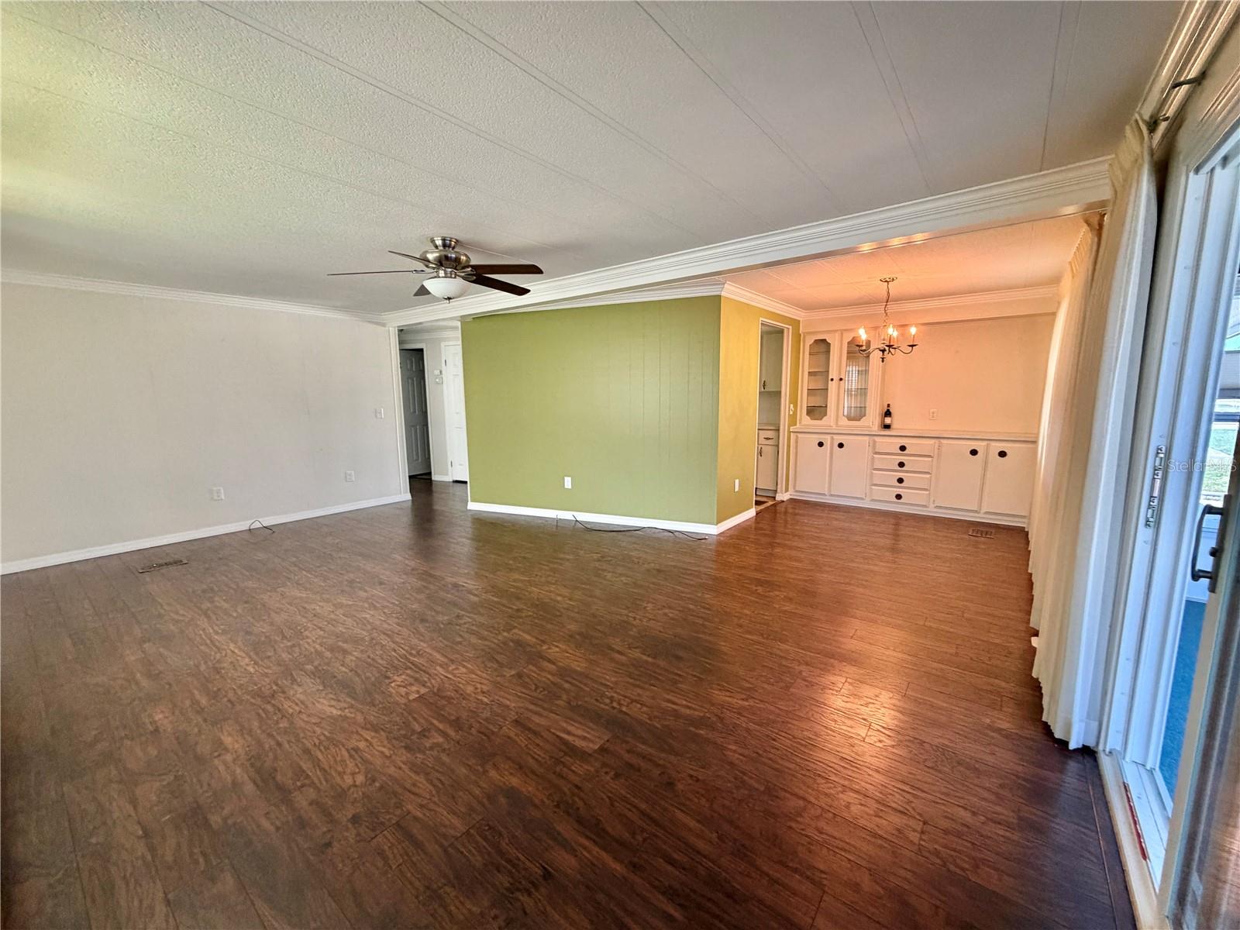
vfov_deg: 85.7
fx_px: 502
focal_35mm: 14
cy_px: 465
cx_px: 620
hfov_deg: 102.1
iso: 400
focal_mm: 2.22
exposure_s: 1/60
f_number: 2.2
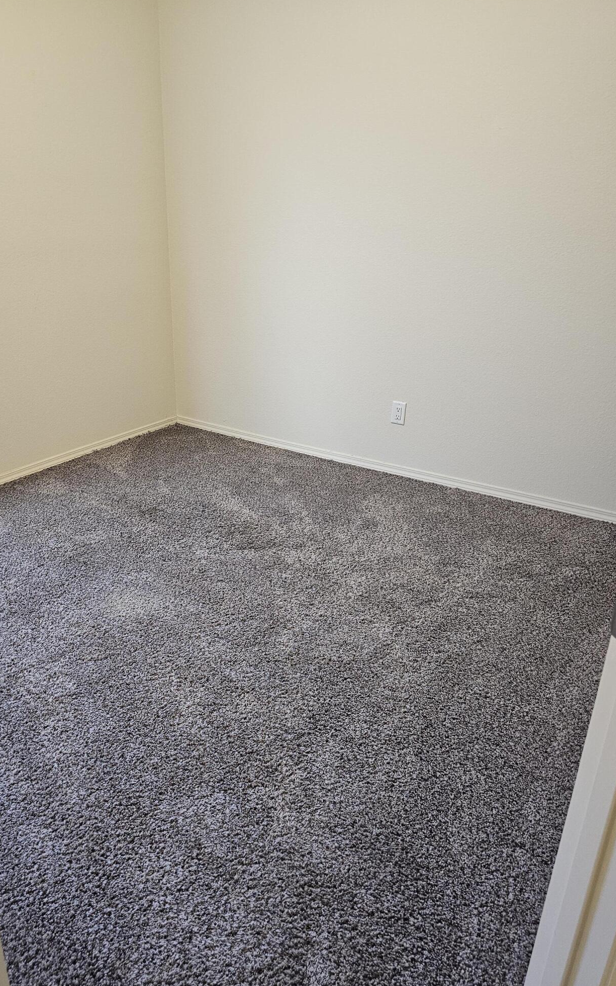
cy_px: 499
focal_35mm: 25
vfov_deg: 72.5
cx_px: 254
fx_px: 671
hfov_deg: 49.1
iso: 640
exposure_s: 1/120
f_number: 1.7
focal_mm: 6.3
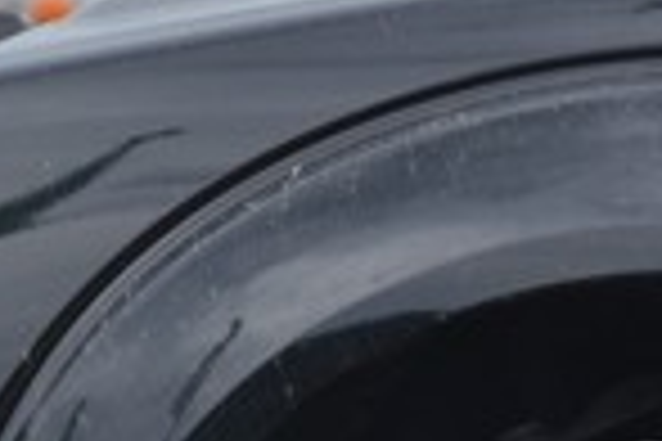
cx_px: 86
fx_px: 21495
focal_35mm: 1169
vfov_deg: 1.2
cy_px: 614
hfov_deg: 1.8
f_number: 5.6
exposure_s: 1/500
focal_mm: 112
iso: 110
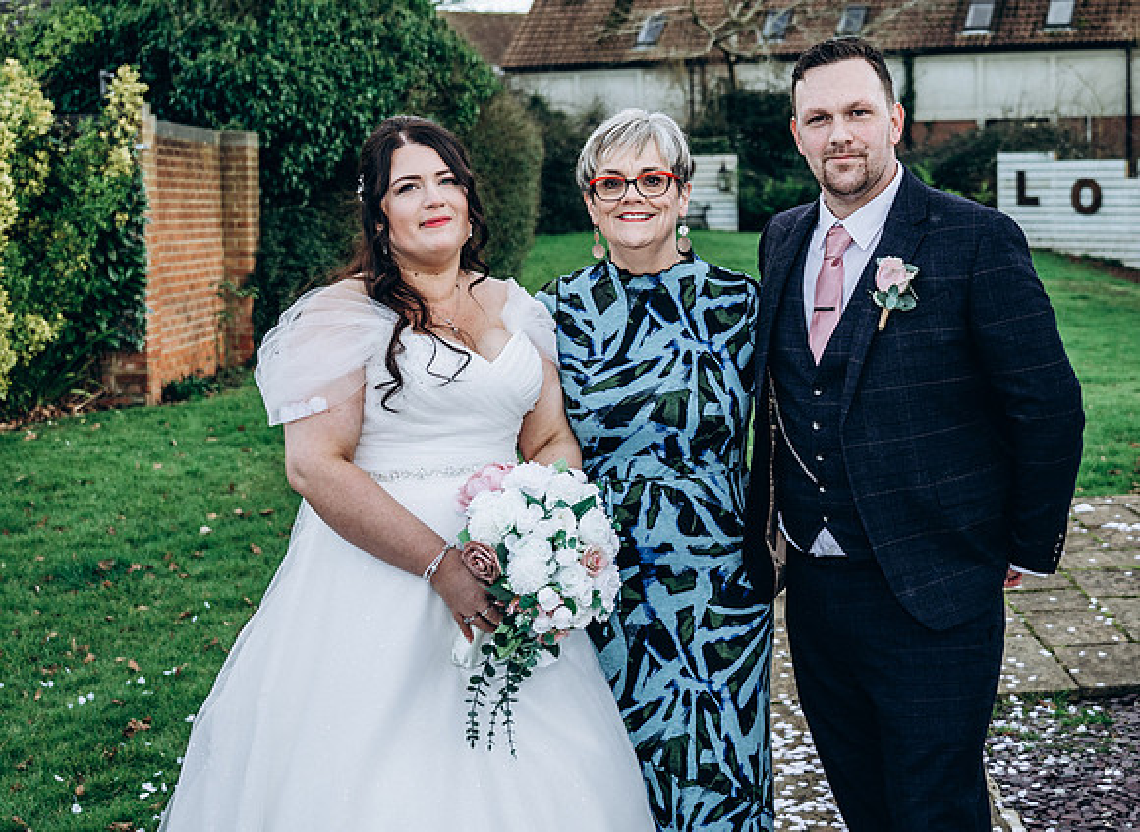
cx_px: 838
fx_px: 1798
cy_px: 386
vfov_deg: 26.0
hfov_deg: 34.5
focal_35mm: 55
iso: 125
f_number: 2.8
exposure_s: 1/250
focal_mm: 27.5
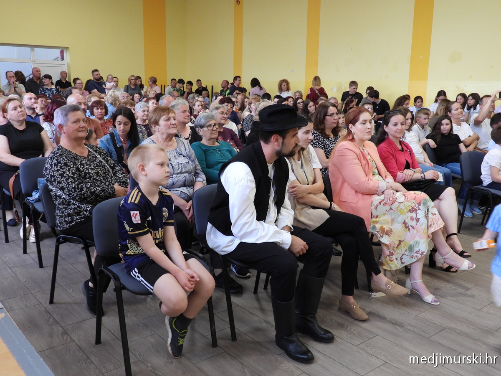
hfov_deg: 56.8
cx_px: 250
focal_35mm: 32
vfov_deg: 44.2
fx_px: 463
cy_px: 188
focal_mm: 5.8
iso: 360
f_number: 3.2
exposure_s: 1/30
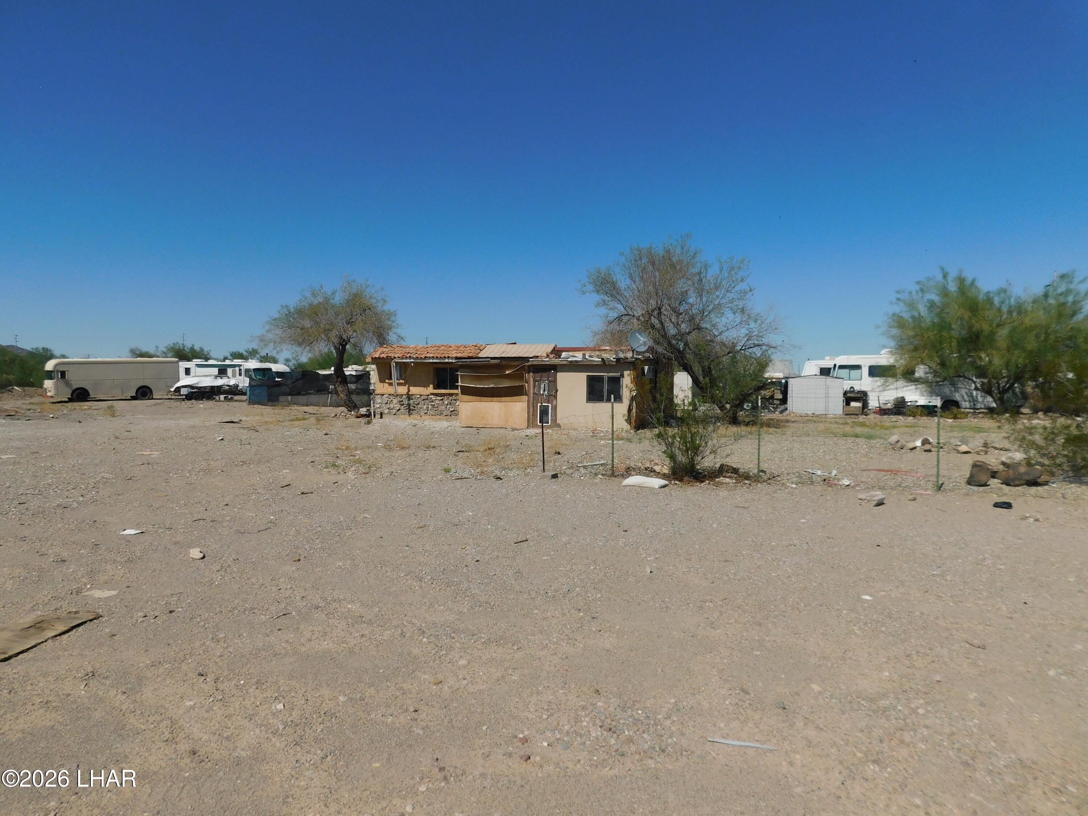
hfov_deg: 73.9
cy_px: 408
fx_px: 723
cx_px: 544
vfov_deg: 58.9
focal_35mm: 23
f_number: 6
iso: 125
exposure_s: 1/1000
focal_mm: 4
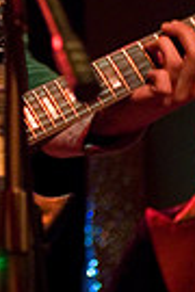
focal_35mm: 260
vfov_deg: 7.8
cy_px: -65
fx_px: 2112
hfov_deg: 5.2
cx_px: -109
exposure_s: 1/80
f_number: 2.8
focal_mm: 52
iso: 800
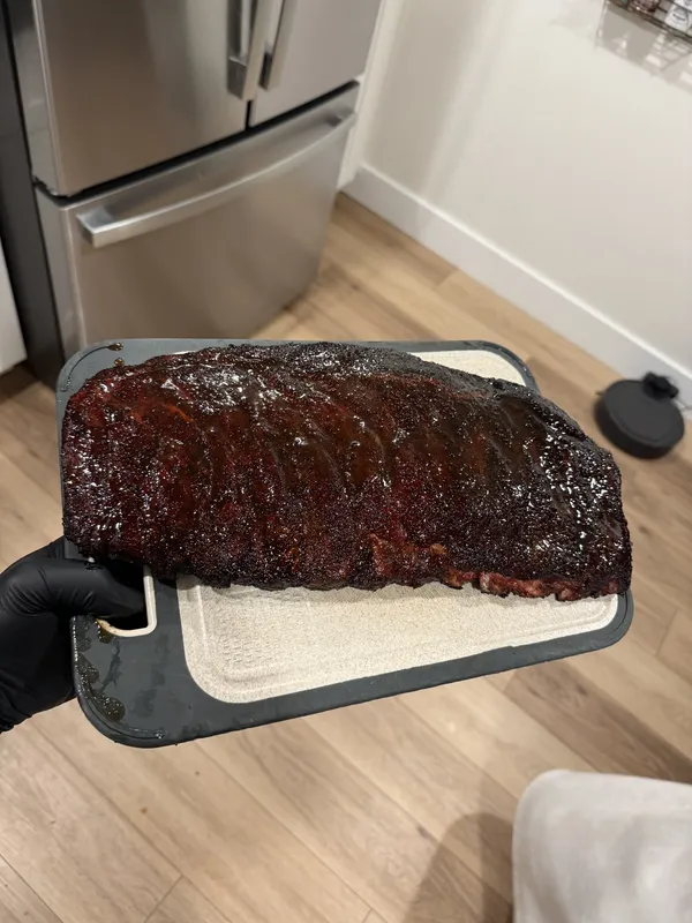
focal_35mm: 24
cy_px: 462
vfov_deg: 71.6
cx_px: 346
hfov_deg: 56.8
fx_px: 640
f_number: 1.78
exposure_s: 1/60
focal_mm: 6.76
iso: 250
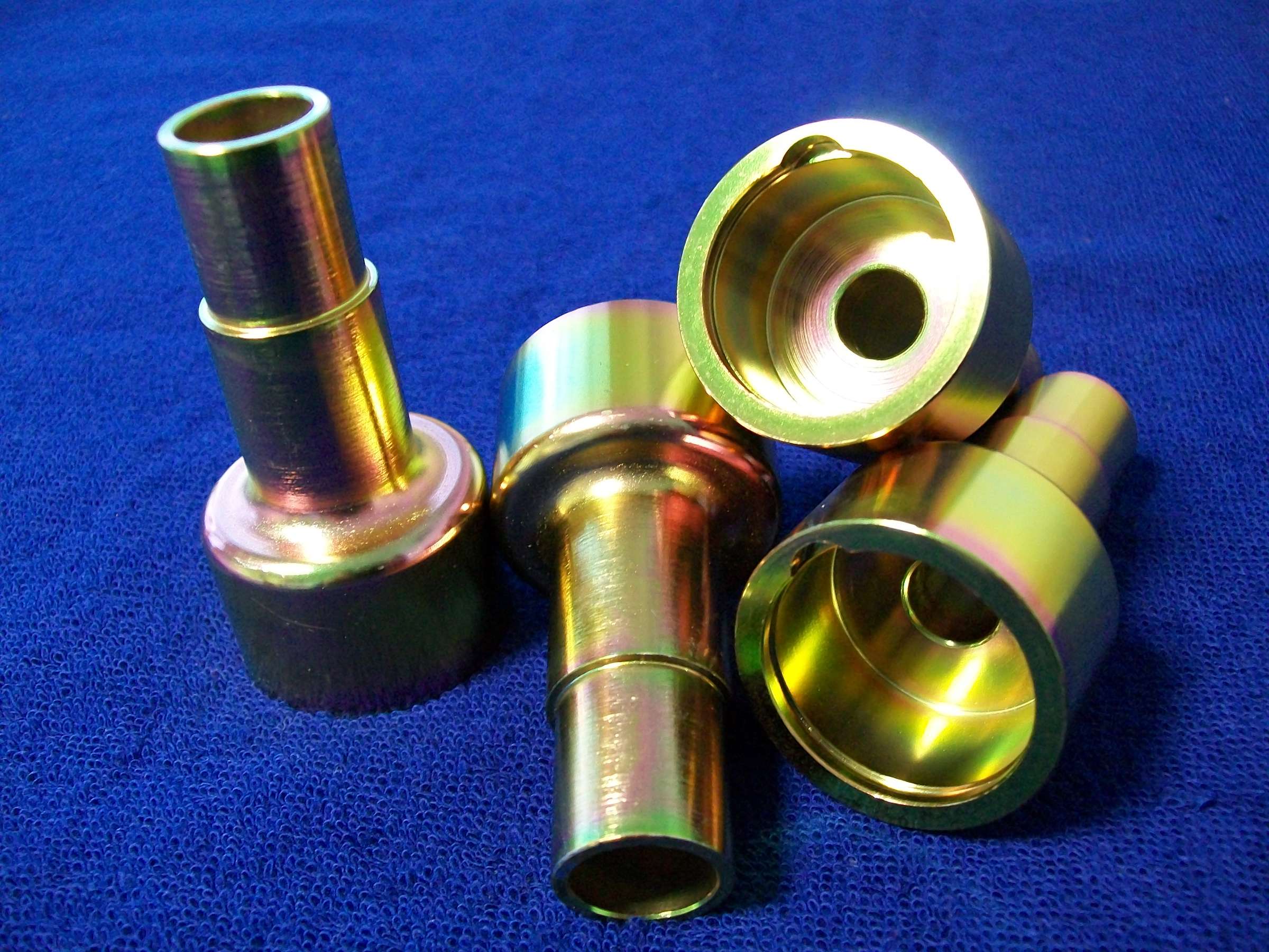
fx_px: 1320
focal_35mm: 36
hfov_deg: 51.4
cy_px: 476
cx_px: 634
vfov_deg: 39.7
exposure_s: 1/8
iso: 187
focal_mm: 6
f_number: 2.7
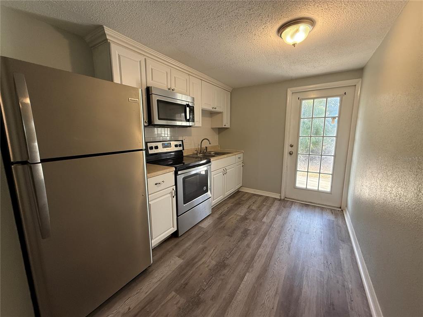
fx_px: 171
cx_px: 212
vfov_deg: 85.7
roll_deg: +0.7
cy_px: 158
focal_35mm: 14
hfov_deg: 102.1
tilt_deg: -9.1
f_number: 2.2
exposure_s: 1/120
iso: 320
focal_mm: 2.22
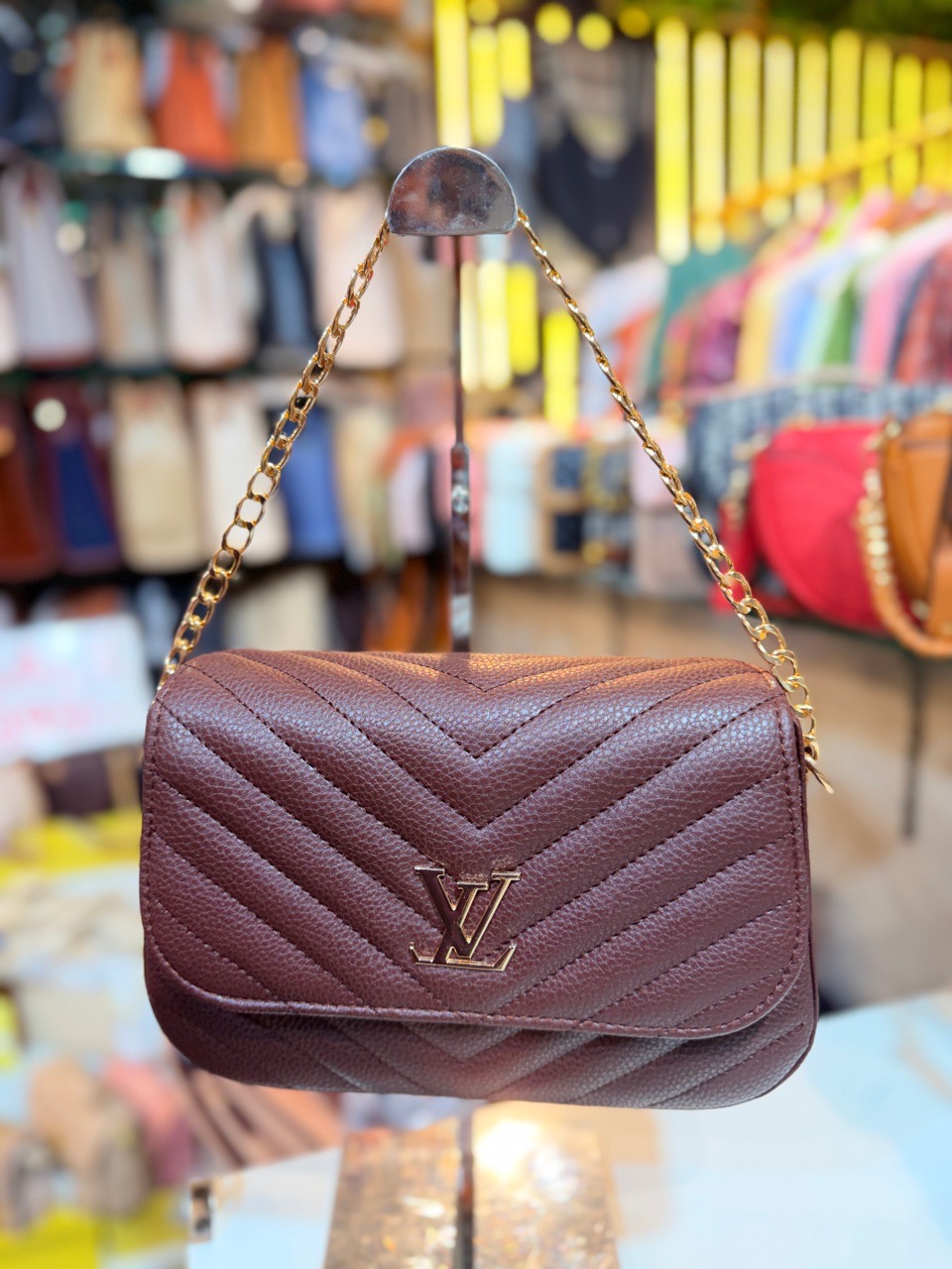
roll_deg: +1.8
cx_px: 476
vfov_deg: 71.6
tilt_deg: -11.9
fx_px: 880
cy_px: 634
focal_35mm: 24
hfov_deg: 56.8
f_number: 1.78
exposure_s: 1/100
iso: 160
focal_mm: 6.76
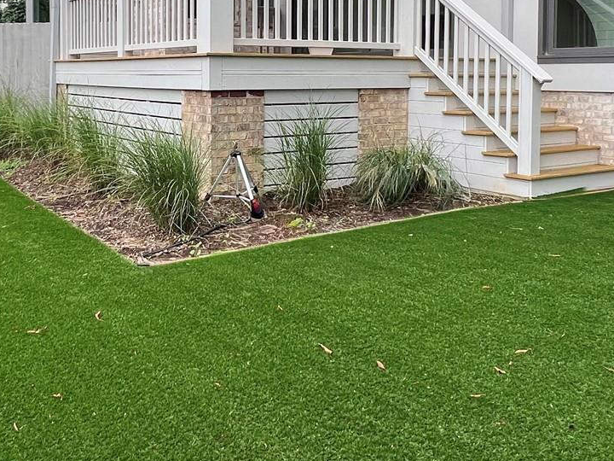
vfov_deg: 37.5
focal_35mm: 37
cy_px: 103
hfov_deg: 49.8
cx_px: 240
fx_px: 656
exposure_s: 1/376
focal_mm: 1.57
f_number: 1.8
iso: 32
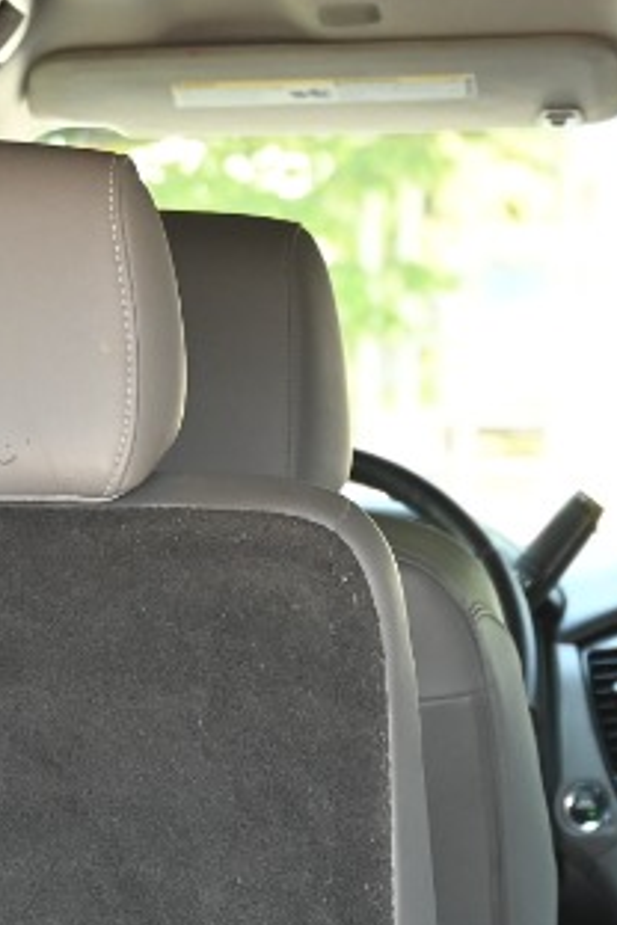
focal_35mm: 224
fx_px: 5758
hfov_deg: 6.1
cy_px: 1221
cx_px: 837
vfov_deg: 9.0
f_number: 4
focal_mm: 43
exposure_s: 1/125
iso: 500
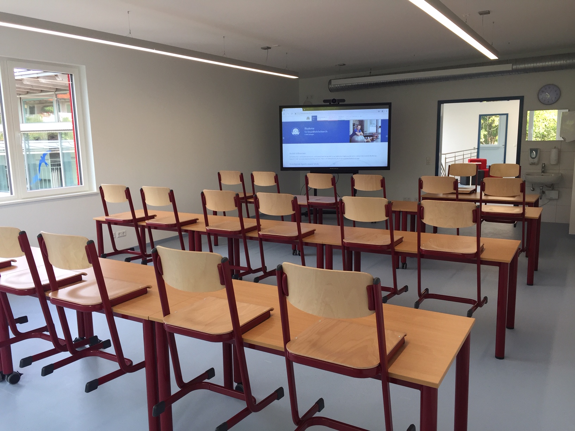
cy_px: 216
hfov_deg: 61.7
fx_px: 482
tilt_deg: -9.0
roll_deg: +0.0
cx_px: 288
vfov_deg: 48.2
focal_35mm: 29
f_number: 2.2
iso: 50
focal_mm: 4.15
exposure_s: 1/100
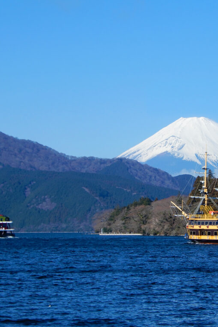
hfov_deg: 10.3
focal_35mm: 133
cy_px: 165
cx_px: 178
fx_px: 1209
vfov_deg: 15.4
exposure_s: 1/640
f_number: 5
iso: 80
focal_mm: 16.9
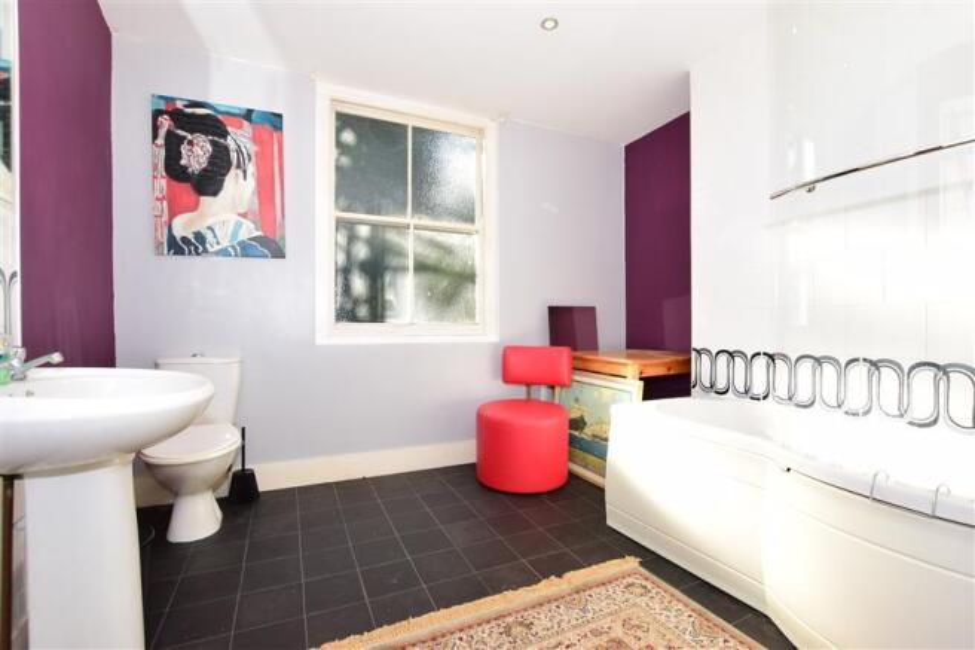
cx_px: 488
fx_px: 406
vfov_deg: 77.3
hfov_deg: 100.4
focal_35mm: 15
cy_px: 325
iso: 400
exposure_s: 1/60
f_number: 7.1
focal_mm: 10
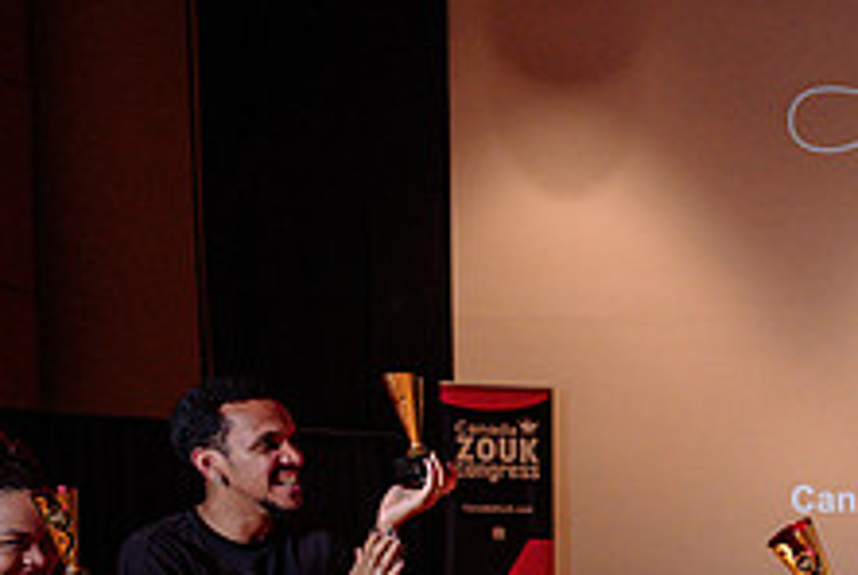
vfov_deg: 17.4
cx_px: 1132
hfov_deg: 23.4
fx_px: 1814
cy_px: 646
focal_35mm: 76
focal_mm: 24
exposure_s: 1/125
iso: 1000
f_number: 4
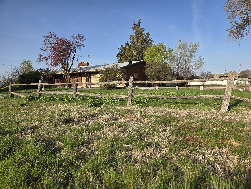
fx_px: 167
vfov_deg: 58.9
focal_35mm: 23
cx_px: 126
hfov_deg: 73.9
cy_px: 94
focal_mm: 5.4
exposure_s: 1/1588
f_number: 1.8
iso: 25
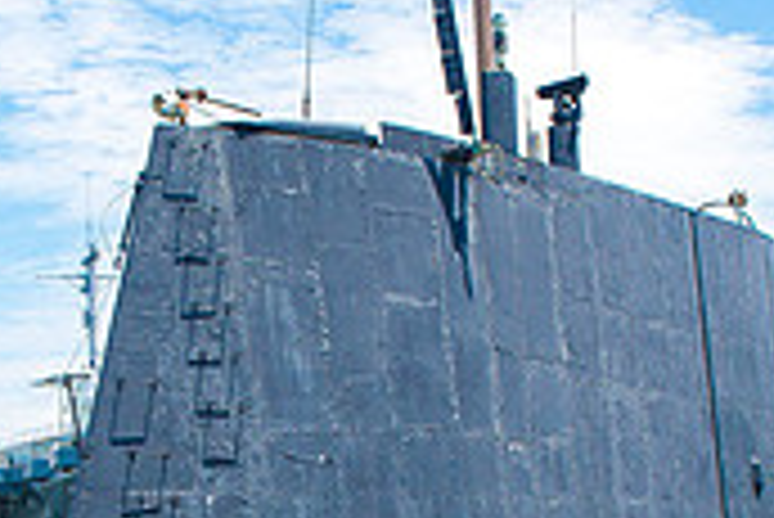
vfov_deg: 16.4
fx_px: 1743
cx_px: 261
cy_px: 574
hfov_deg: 24.9
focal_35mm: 81
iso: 800
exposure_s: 1/640
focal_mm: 24
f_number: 13
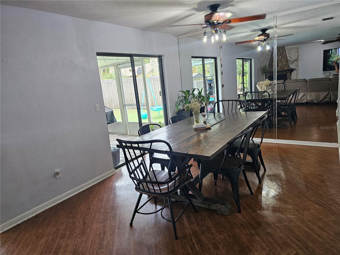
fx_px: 226
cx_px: 170
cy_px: 128
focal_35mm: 23
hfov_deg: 73.9
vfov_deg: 58.9
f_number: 1.7
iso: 200
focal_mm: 6.3
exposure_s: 1/120
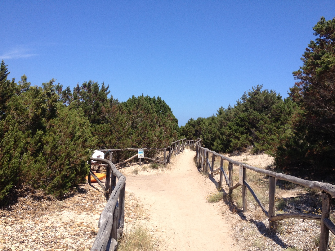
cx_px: 168
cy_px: 126
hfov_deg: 52.6
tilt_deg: -0.5
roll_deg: -0.2
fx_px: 339
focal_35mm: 35
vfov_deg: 40.7
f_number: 2.4
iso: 50
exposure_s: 1/1534
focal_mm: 4.28
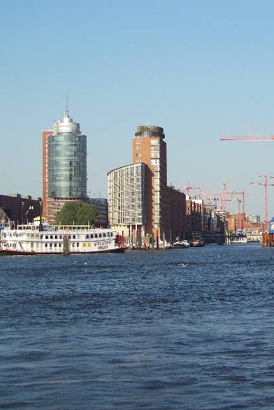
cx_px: 212
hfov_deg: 13.9
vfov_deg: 20.8
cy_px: 204
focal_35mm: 98
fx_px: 1119
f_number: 3.2
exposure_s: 1/800
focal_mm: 11.7
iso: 66
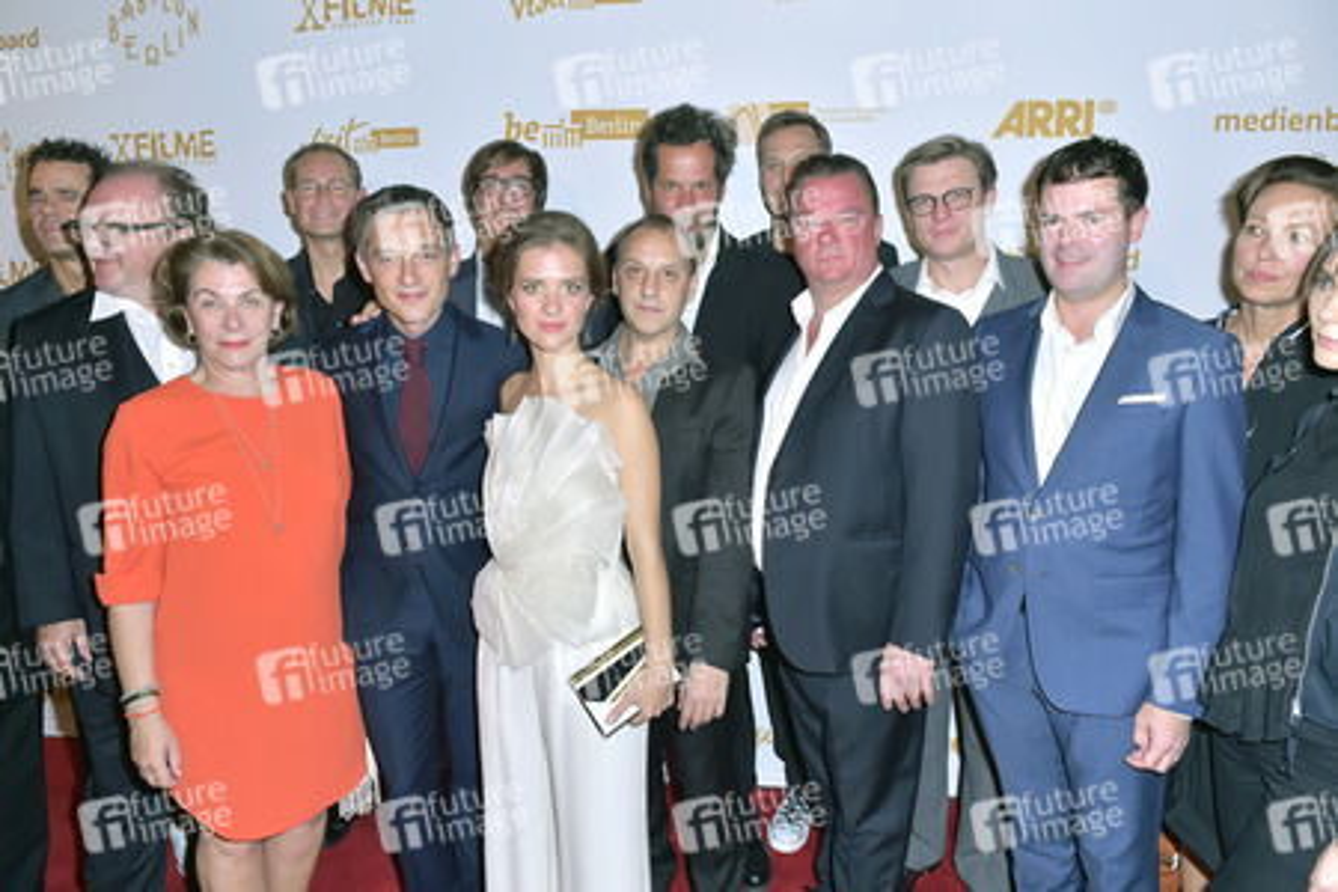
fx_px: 892
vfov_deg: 53.1
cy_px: 446
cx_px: 669
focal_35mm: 24
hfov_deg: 73.7
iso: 320
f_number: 6.3
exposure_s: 1/250
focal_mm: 24
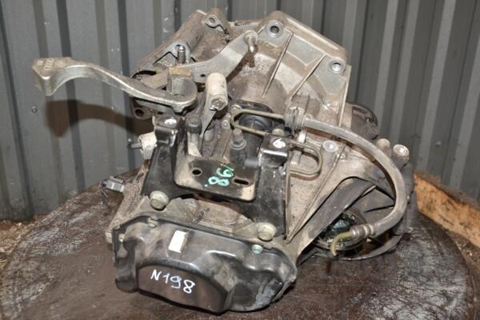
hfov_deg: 51.3
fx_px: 500
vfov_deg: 35.5
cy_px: 160
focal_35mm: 38
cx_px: 240
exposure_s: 1/60
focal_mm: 25
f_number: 5
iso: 800
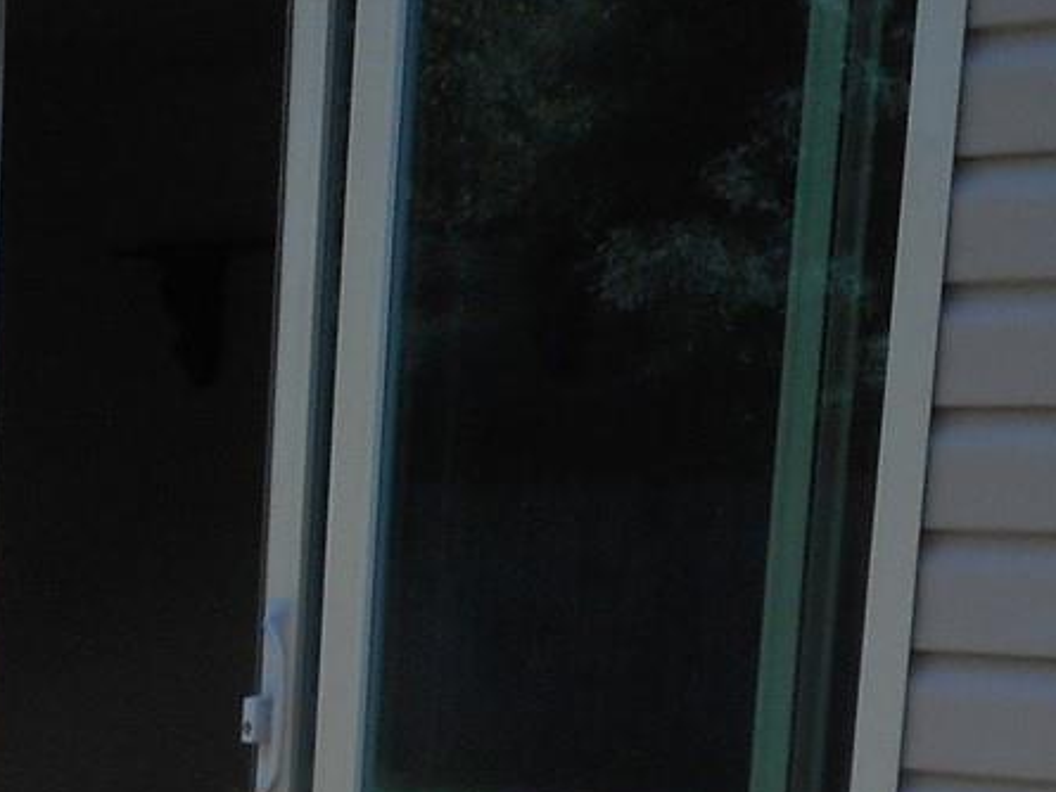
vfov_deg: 12.0
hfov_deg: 16.4
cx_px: -223
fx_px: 3509
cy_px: 1356
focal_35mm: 115
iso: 80
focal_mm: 4.5
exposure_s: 1/500
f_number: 3.7
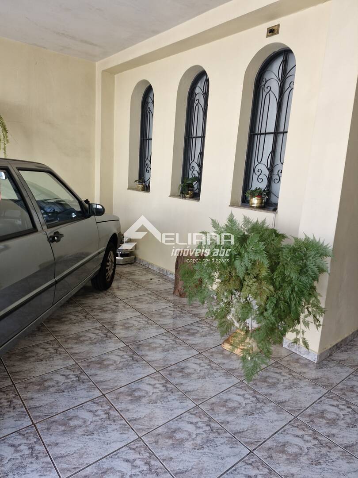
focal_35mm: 23
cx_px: 179
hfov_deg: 58.9
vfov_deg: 73.9
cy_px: 239
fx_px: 317
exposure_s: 1/310
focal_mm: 5.54
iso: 50
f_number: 1.8
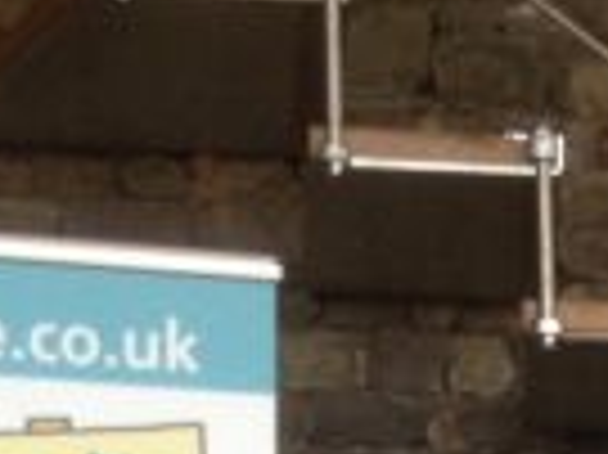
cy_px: 1393
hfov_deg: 7.3
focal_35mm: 260
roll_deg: -0.3
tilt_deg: -8.2
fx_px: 4563
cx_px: 1202
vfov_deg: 5.4
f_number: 2.4
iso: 50
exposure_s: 1/24
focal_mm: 4.28
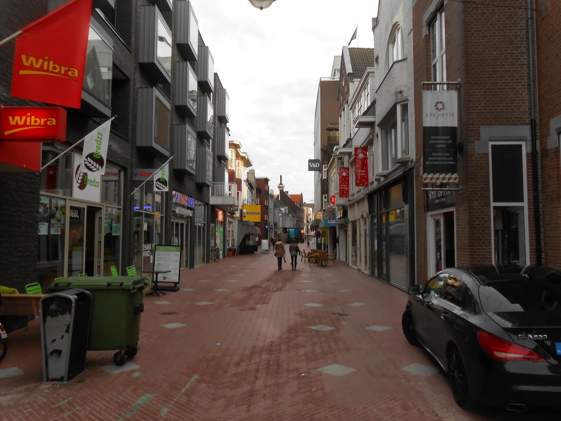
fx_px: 421
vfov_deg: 53.1
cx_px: 280
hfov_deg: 67.3
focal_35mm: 26
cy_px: 210
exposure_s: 1/250
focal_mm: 4.6
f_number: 3.5
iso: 80
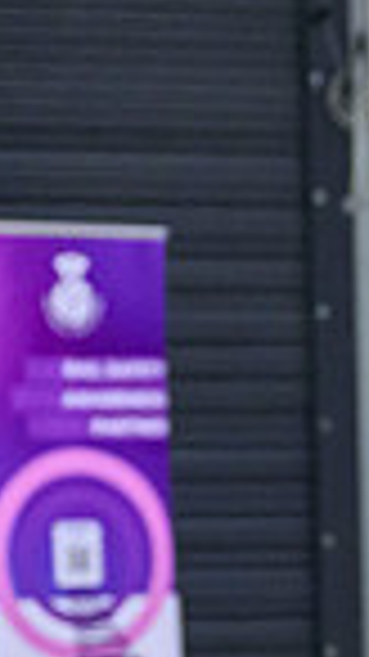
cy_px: 843
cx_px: 1262
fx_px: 4162
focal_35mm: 239
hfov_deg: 4.8
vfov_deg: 8.9
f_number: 3.5
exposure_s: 1/640
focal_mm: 43
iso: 5000
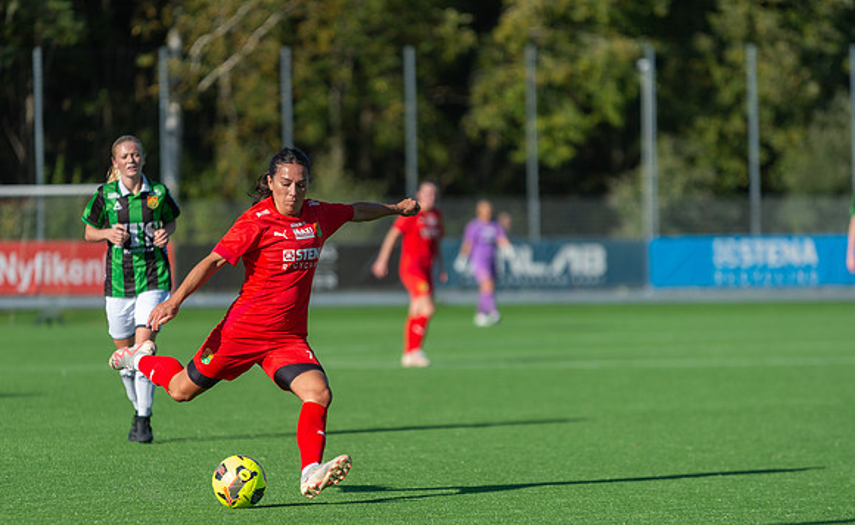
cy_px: 289
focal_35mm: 267
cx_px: 297
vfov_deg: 4.9
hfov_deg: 7.9
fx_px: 6192
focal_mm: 200
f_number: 3.2
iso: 200
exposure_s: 1/2000
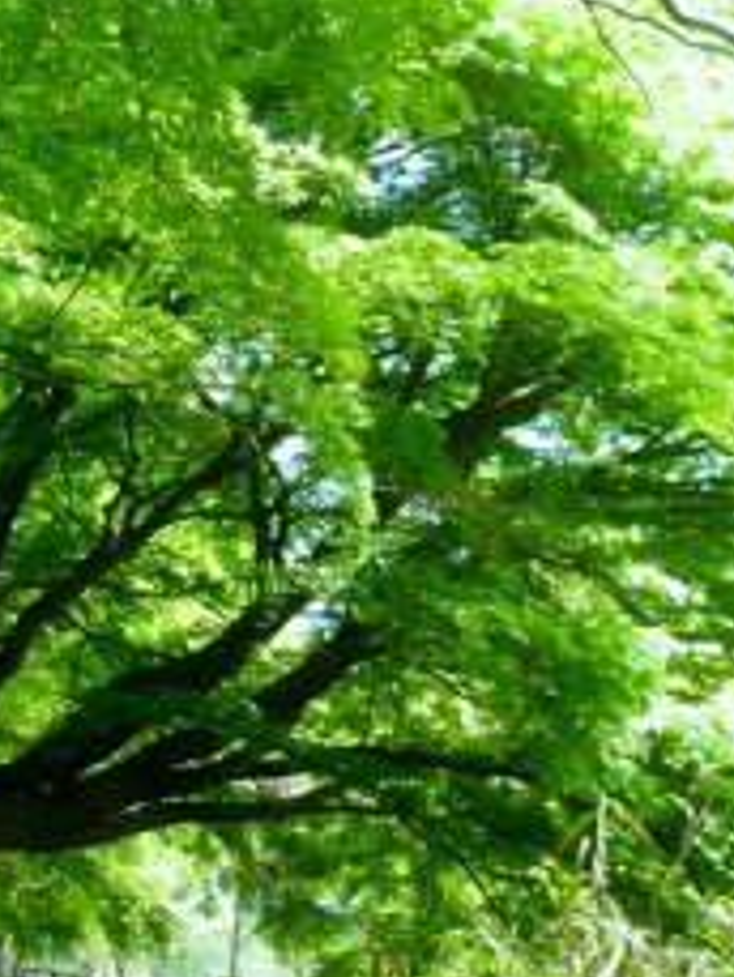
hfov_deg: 17.4
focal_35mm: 83
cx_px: -2
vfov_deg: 23.5
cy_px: 431
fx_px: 2344
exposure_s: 1/125
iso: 100
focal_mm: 6.8
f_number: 3
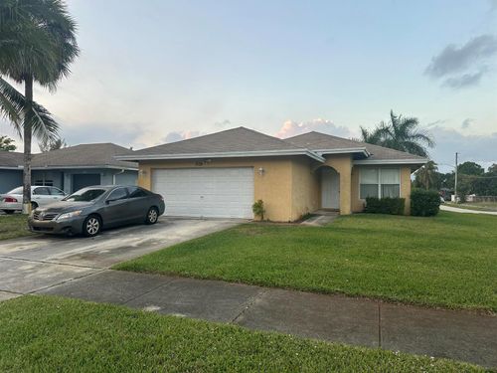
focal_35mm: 24
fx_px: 345
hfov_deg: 71.6
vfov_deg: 56.8
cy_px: 186
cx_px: 248
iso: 64
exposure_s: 1/242
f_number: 1.78
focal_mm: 6.86
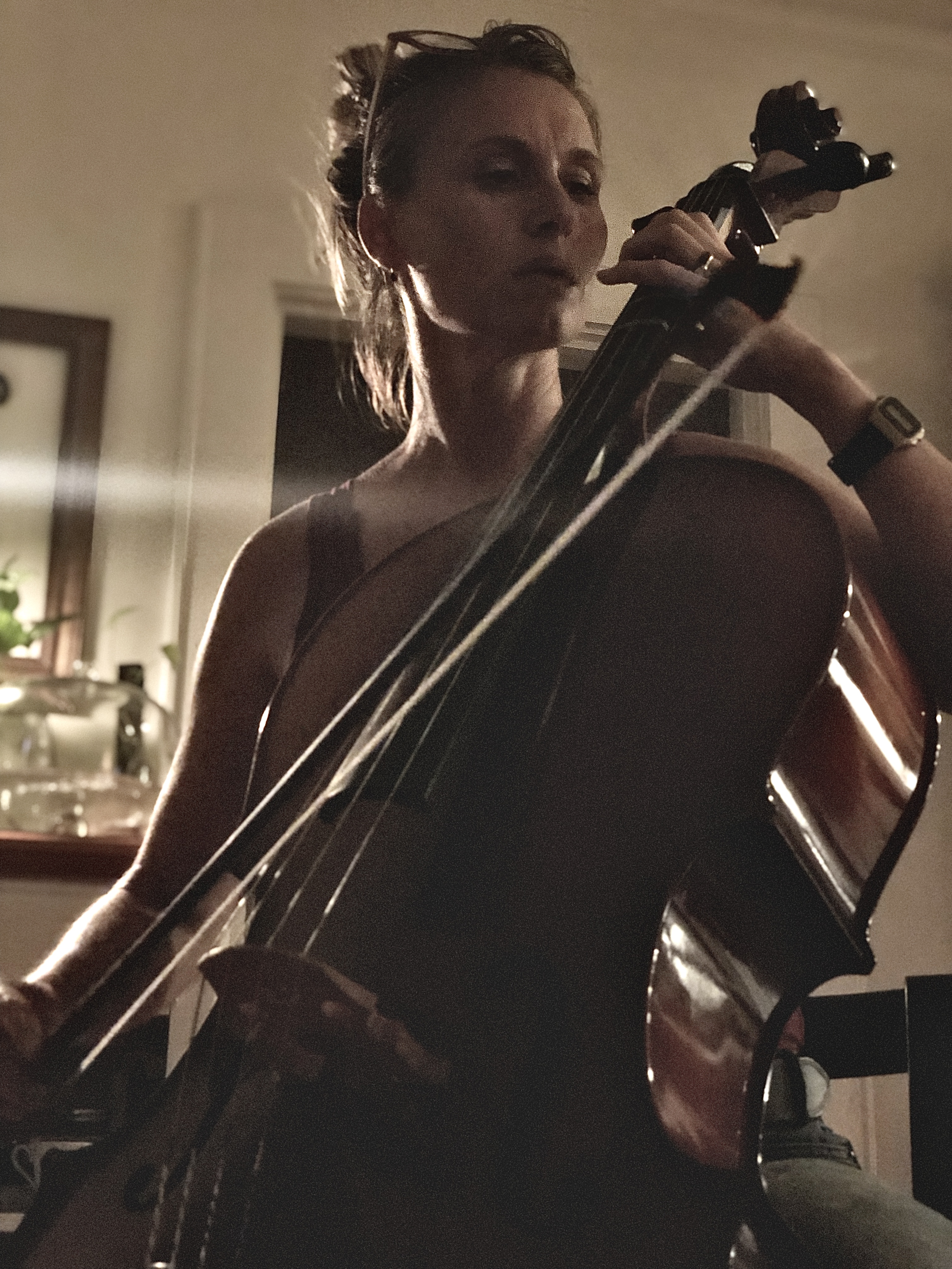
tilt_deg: +19.7
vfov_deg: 36.8
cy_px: 634
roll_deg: -1.7
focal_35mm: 52
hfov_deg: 28.0
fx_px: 1907
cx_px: 476
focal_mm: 6
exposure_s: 1/8
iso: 250
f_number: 2.4
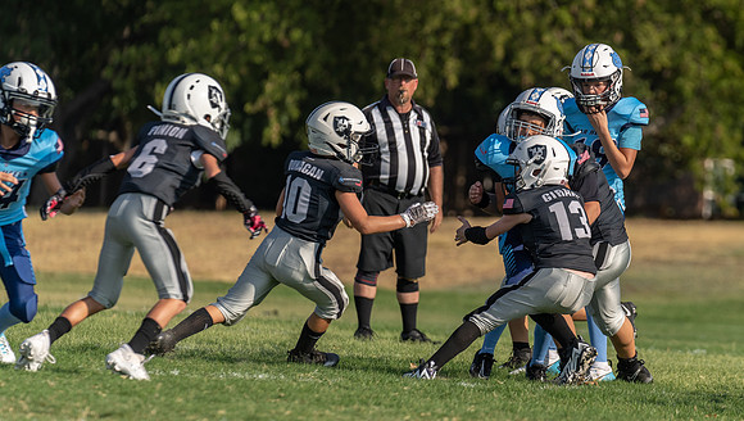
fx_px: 6559
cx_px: 559
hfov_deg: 6.5
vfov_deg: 3.7
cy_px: 214
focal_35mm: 332
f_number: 3.5
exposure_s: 1/1600
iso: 100
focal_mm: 200
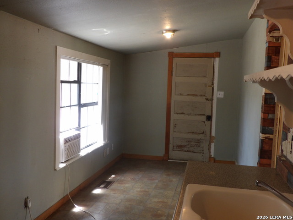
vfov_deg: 42.9
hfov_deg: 55.4
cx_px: 146
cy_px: 110
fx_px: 279
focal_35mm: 33
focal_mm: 5.9
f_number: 3.6
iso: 200
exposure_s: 1/29
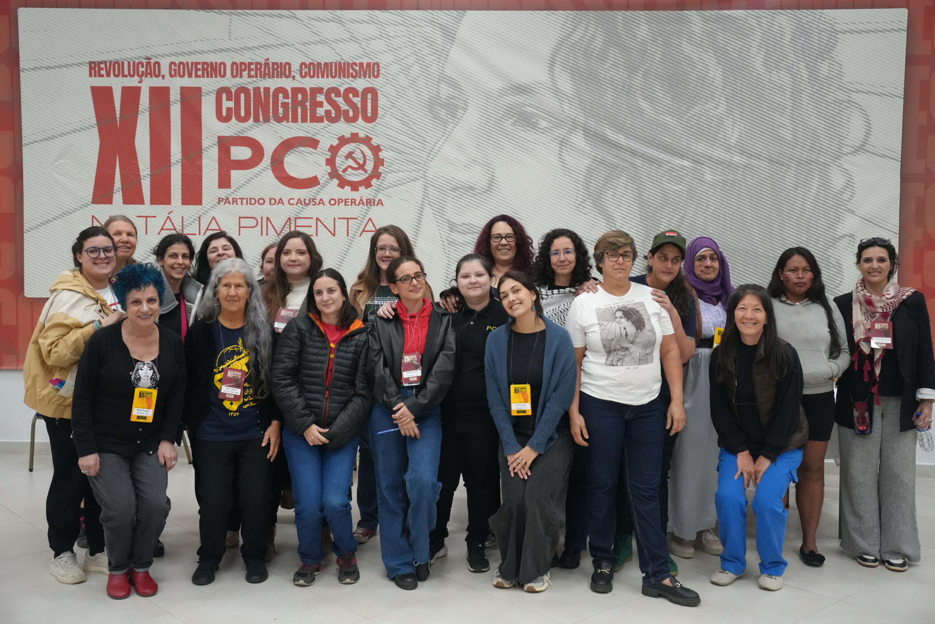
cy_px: 312
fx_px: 909
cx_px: 468
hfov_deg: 54.4
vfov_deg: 37.9
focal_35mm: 35
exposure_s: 1/160
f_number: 4
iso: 4000
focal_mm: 35
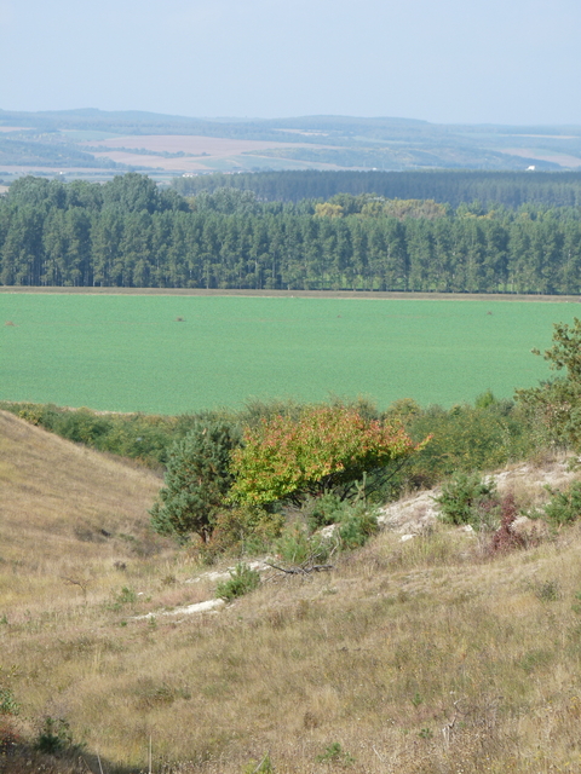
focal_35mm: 159
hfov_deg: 9.3
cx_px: 290
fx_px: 3558
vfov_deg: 12.4
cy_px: 387
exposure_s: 1/320
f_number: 5.6
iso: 100
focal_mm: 28.3
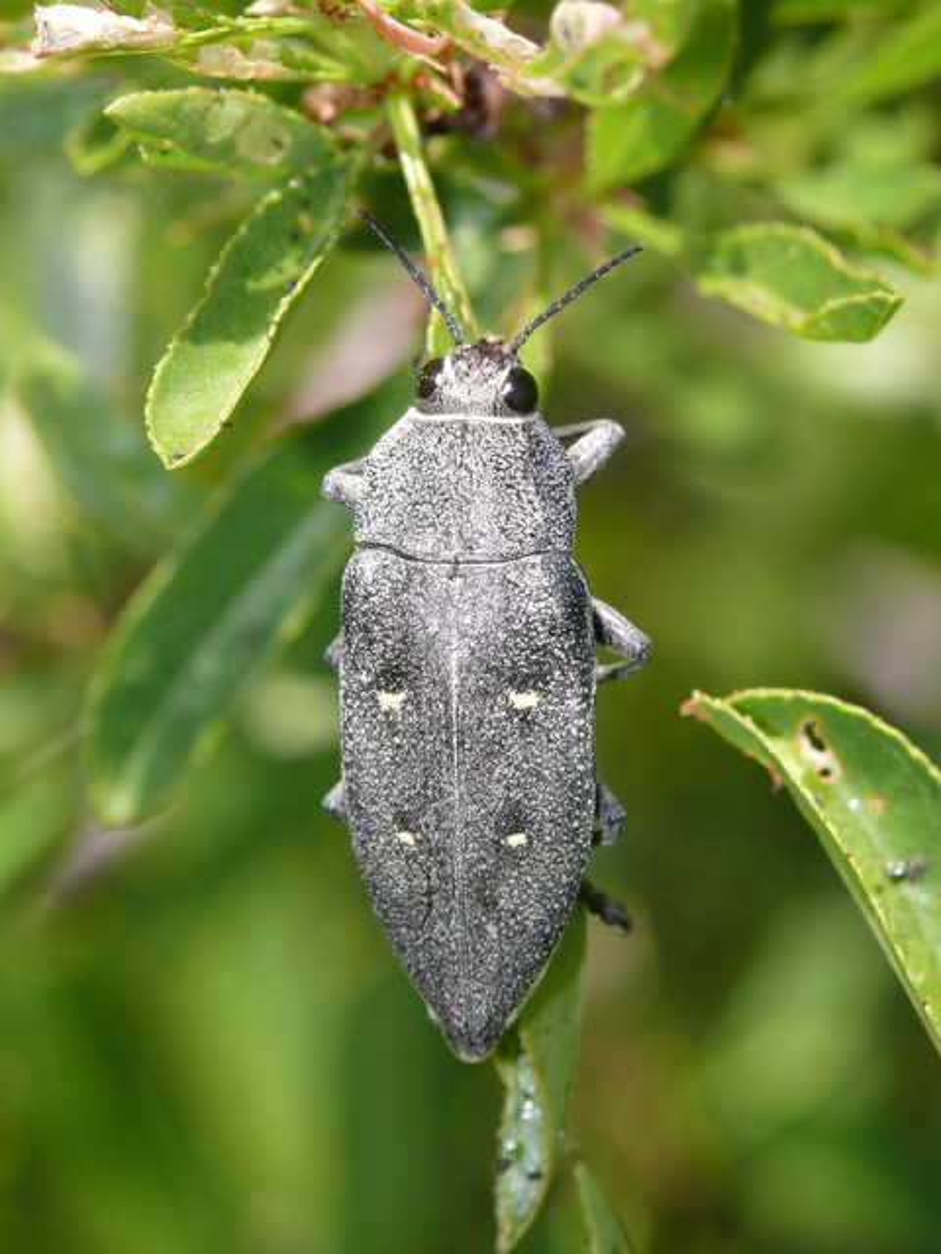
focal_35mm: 245
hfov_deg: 6.1
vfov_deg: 8.1
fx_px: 8880
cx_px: 470
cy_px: 627
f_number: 5.6
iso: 100
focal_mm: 51.8
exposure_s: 1/320
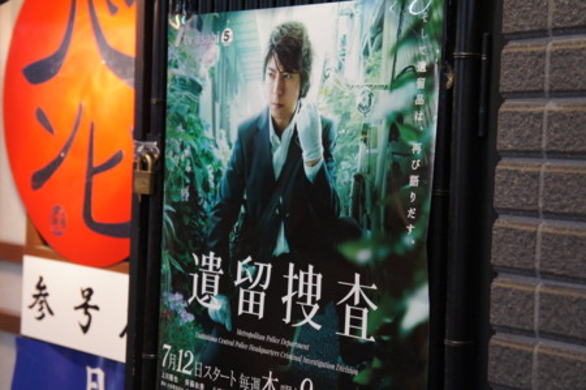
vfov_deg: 19.3
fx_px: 1146
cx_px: 293
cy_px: 195
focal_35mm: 70
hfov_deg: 28.7
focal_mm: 47
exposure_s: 1/60
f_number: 5
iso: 1600
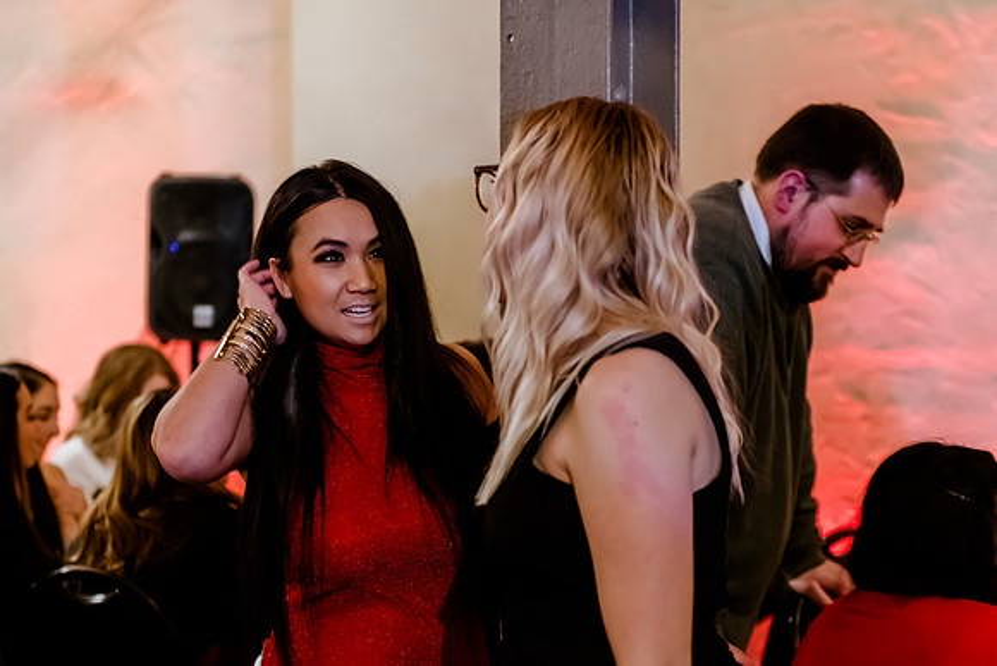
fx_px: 2473
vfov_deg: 15.3
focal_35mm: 89
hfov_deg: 22.8
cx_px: 491
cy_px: 420
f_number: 2.8
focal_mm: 70
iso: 5000
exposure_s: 1/100
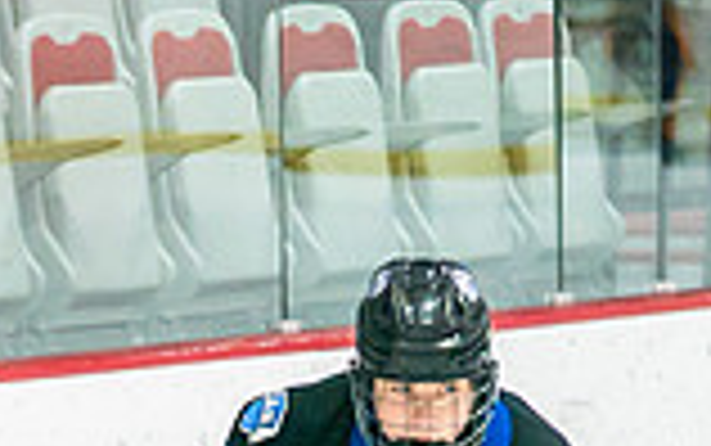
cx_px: -704
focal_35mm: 565
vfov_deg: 2.3
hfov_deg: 3.7
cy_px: 867
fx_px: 10956
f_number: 2.8
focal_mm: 75
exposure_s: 1/640
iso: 400
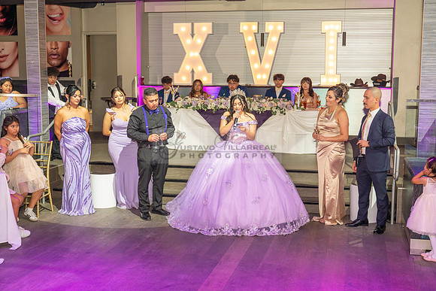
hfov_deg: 41.1
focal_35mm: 48
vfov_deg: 28.1
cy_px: 146
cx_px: 218
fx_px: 581
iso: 1000
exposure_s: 1/125
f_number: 4
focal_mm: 48
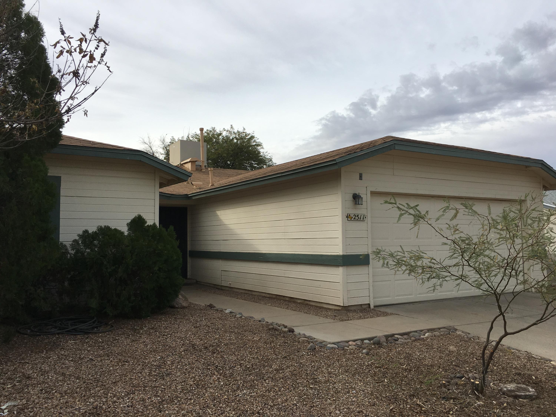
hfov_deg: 61.7
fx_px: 466
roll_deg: +1.1
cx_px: 278
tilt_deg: +2.8
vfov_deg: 48.2
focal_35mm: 29
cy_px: 208
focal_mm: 4.15
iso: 25
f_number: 2.2
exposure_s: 1/1538
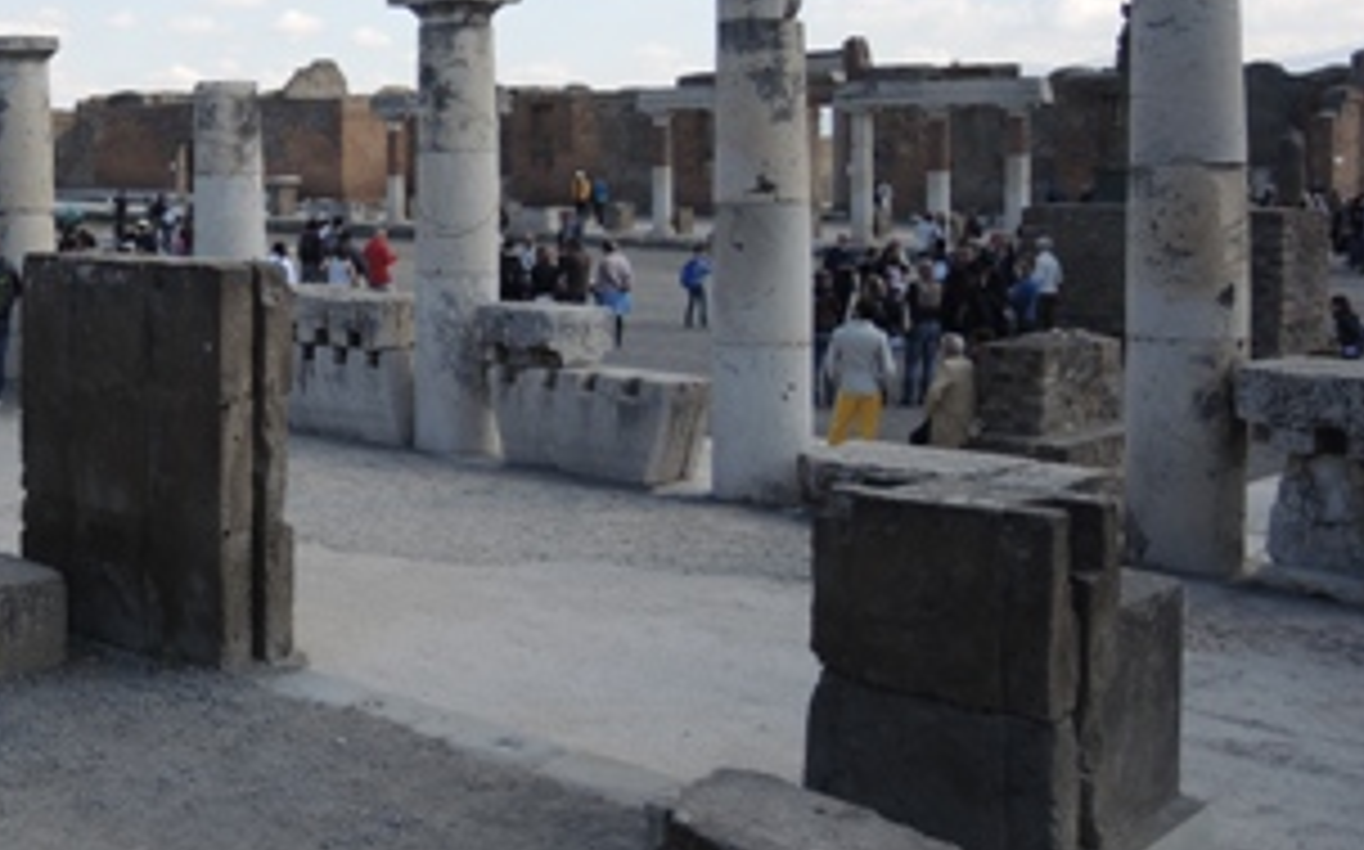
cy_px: 238
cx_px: 378
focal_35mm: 47
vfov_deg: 27.1
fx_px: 1746
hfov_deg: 41.7
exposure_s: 1/1600
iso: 80
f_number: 2
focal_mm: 6
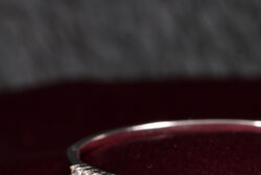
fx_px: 2105
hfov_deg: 7.1
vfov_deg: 4.7
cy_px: 154
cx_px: 214
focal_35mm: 290
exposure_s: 1/160
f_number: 14
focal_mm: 120
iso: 125
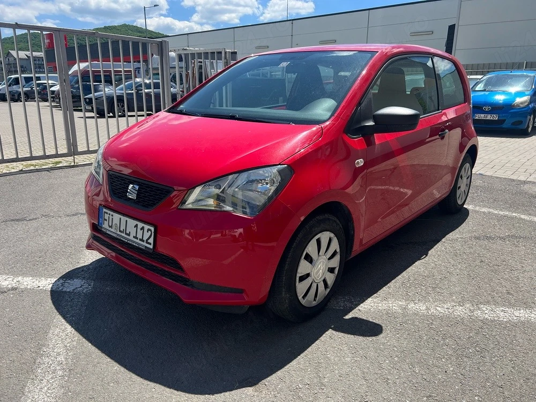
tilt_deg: -16.4
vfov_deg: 53.1
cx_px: 268
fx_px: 403
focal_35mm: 26
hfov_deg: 67.3
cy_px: 201
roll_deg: -0.4
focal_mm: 5.7
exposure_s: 1/2252
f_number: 1.5
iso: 50
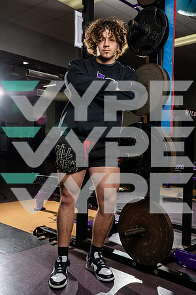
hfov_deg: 35.1
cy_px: 148
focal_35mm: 38
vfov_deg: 50.7
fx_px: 310
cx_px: 98
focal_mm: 38
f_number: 8
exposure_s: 1/250
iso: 640
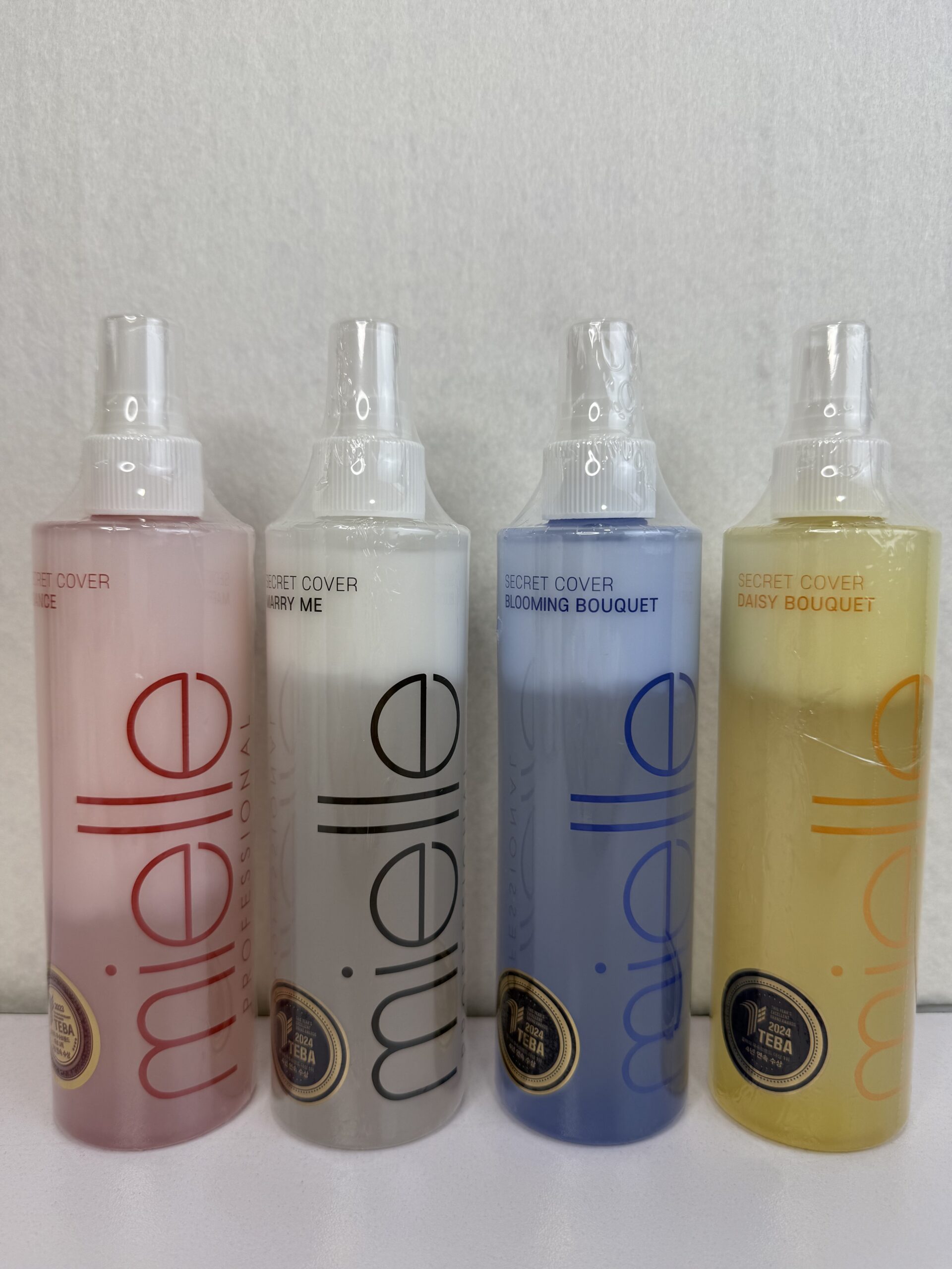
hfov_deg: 56.8
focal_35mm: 24
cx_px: 476
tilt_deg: -4.7
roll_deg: -0.6
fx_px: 880
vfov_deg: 71.6
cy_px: 634
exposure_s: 1/260
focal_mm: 6.76
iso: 64
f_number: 1.78
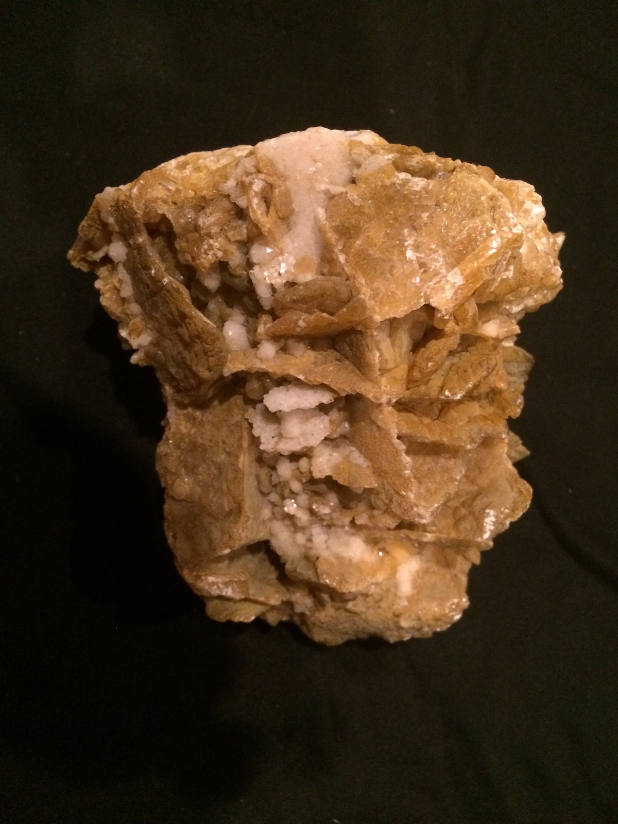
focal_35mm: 29
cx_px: 309
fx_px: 690
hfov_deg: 48.2
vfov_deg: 61.7
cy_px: 412
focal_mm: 4.15
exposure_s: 1/15
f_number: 2.2
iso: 400
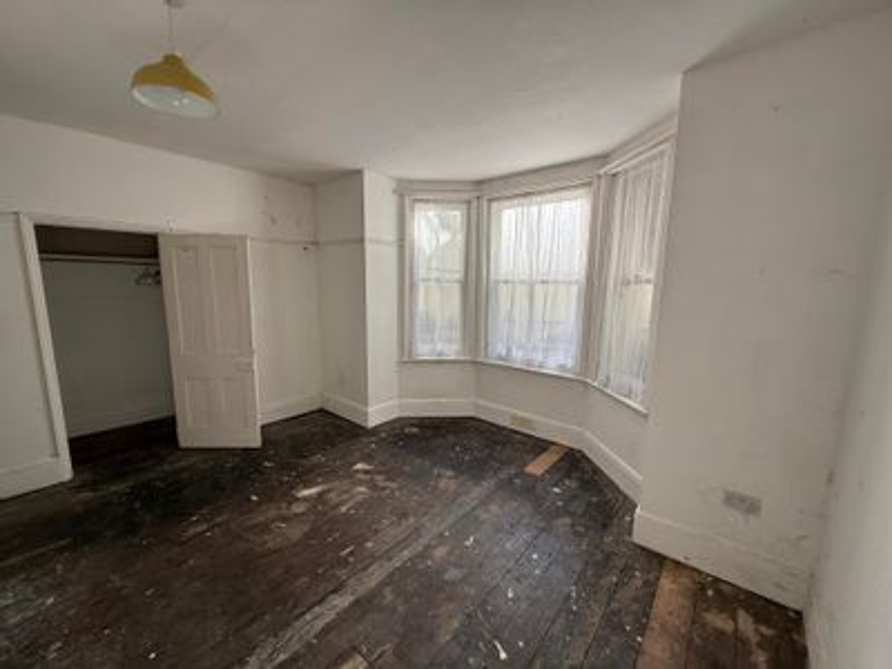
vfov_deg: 85.7
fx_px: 361
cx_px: 446
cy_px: 334
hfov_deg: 102.1
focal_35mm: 14
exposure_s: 1/241
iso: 64
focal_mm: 2.22
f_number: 2.2
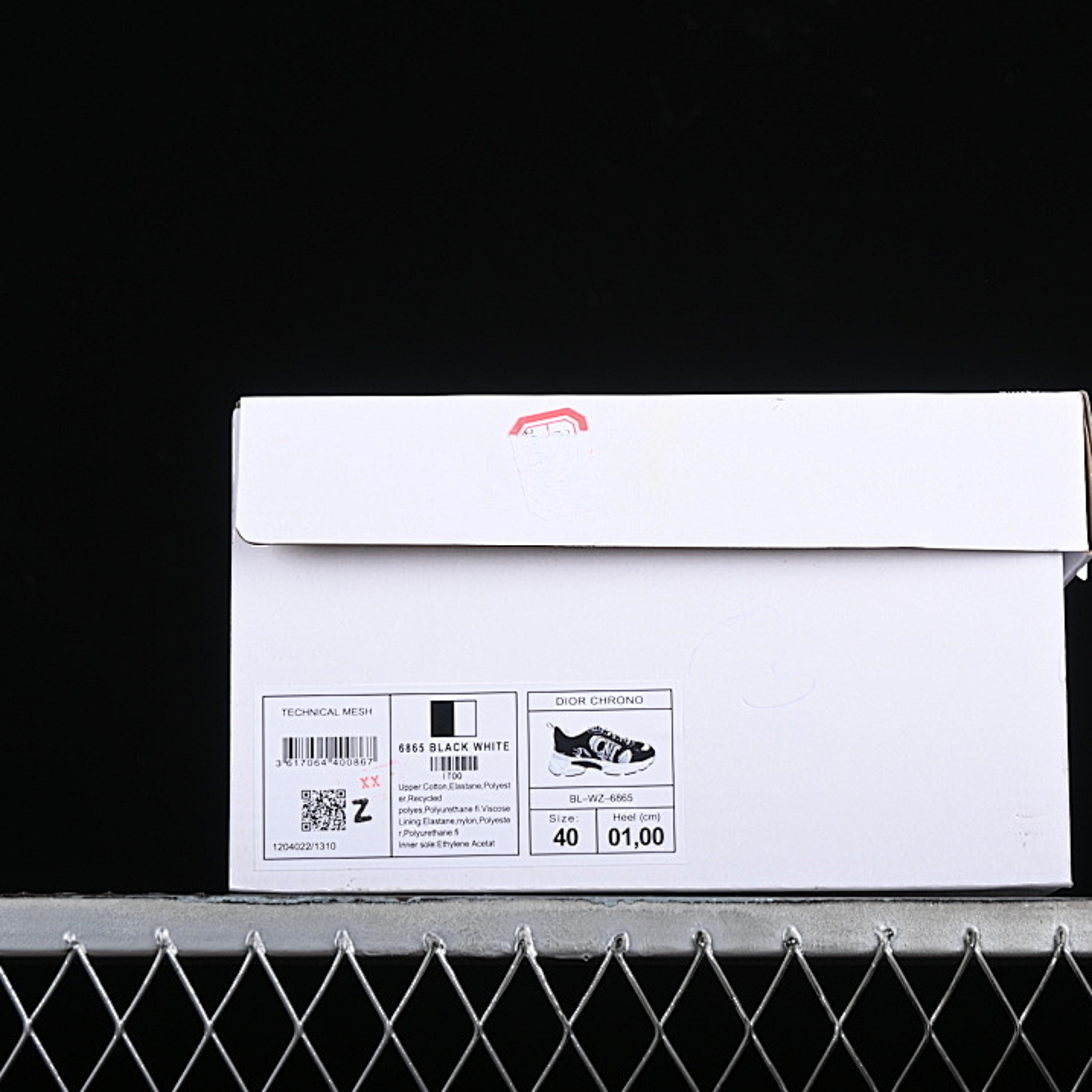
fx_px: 3426
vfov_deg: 18.1
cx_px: 624
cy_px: 545
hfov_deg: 18.1
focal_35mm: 96
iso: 200
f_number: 7.1
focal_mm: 50
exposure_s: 1/200
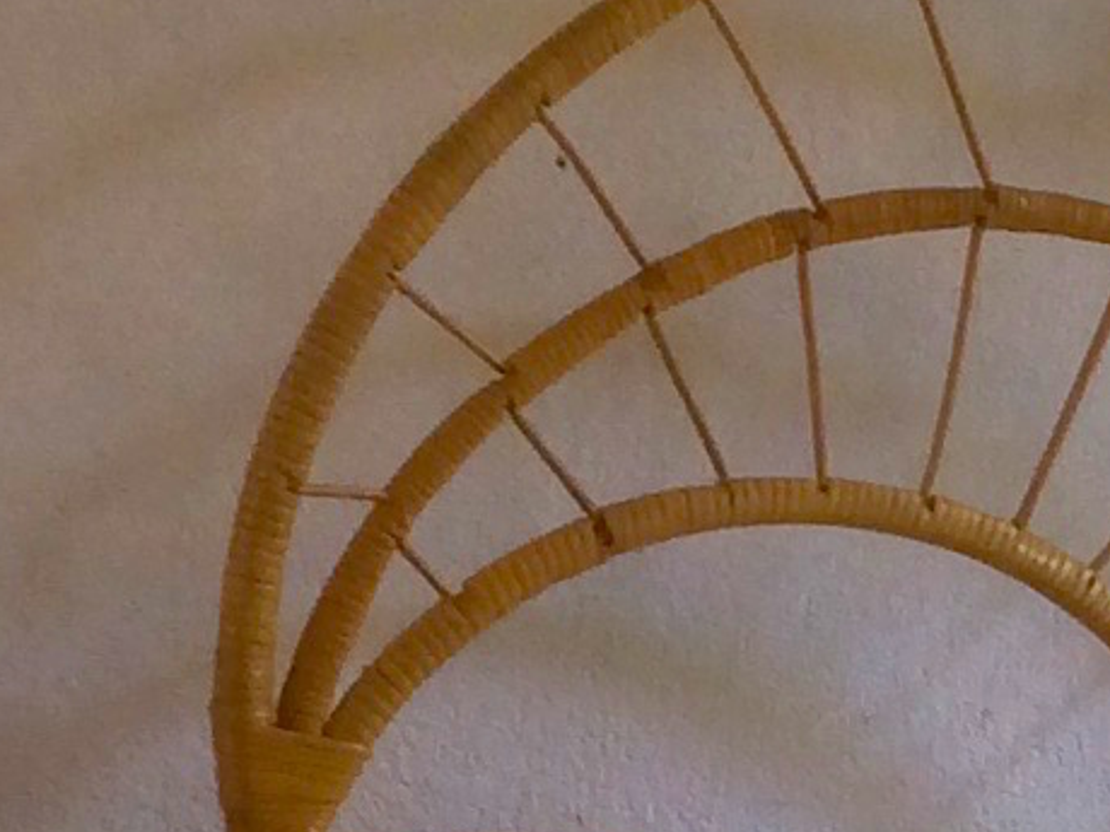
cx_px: 2420
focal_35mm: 180
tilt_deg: -9.1
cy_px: 726
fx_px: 5772
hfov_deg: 10.0
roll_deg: +3.3
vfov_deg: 8.2
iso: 40
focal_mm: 3.3
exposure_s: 1/24
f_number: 2.4
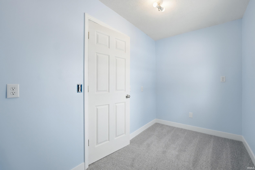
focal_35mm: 15
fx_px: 106
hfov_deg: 100.4
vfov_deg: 77.3
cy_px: 85
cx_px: 128
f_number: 4
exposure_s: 1/1600
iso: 100
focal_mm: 10
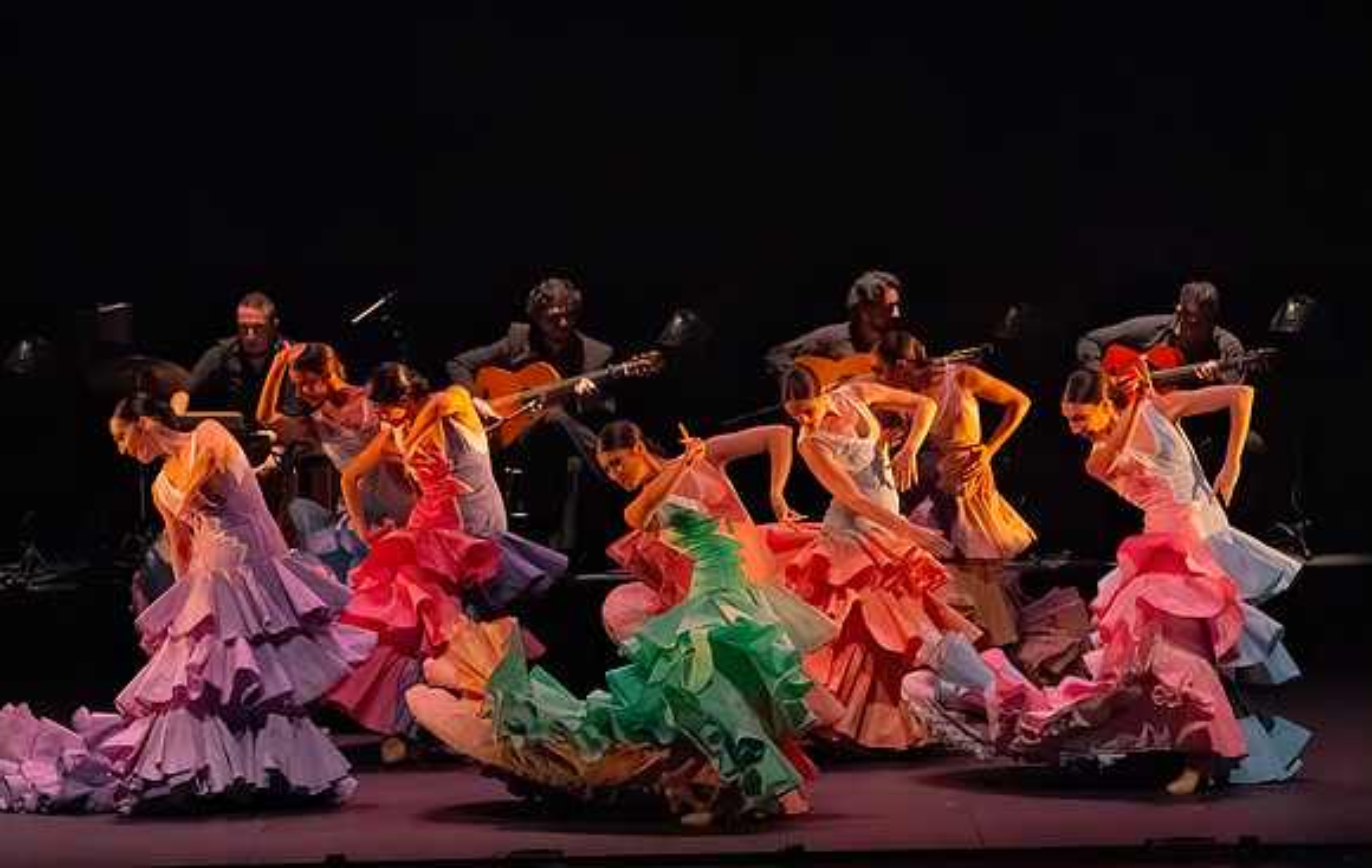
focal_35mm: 259
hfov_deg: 8.1
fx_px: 9721
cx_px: 781
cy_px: 511
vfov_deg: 5.1
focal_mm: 221
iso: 20000
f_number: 6.3
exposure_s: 1/400
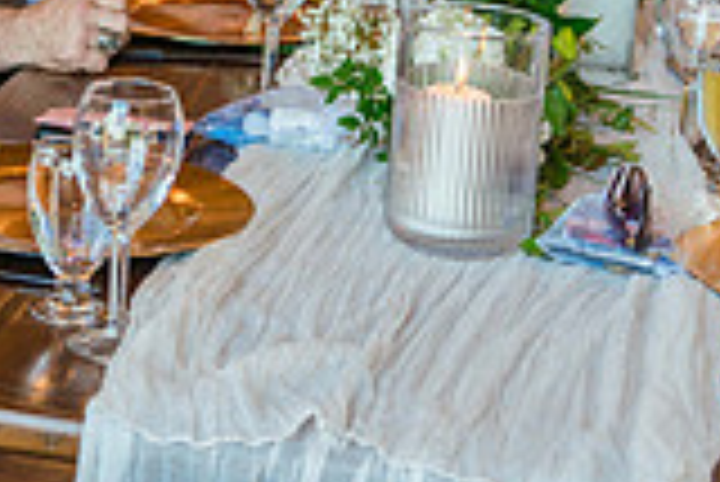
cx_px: 72
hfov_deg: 15.9
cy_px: -128
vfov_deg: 10.6
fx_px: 2542
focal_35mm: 127
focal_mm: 35
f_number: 2.5
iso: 400
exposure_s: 1/200
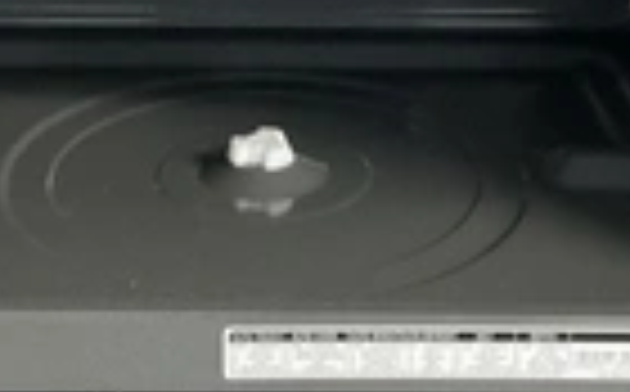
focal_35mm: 88
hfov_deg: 23.5
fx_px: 1508
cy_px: 45
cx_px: 230
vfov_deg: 14.6
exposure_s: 1/30
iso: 500
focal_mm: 3
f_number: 1.8
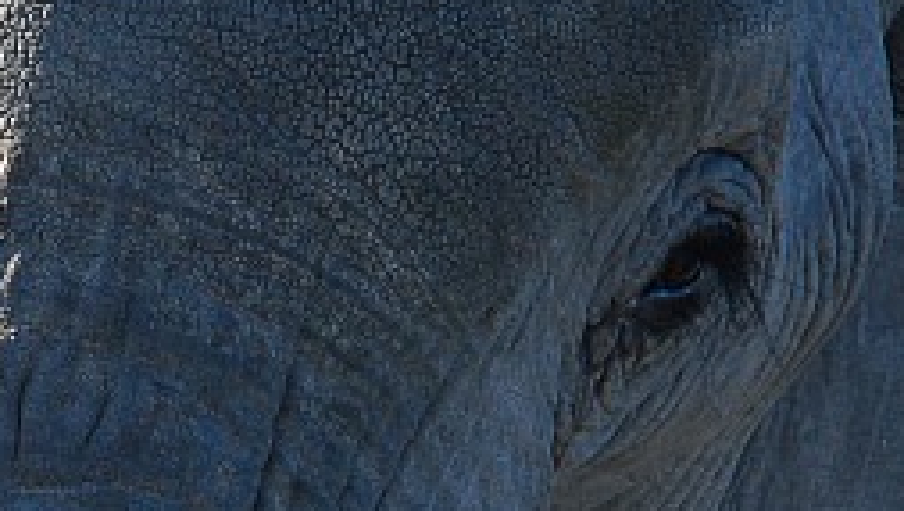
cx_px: 46
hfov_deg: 0.8
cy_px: 743
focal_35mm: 2793
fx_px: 67027
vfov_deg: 0.4
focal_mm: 500
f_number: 8
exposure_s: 1/250
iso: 400
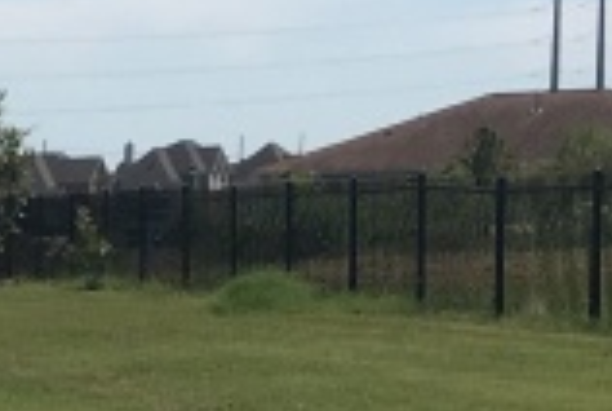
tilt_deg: -9.2
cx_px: -899
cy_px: 791
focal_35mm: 195
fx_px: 3321
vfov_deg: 6.9
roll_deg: +2.1
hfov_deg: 9.3
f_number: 2.2
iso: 25
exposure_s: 1/2564
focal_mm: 4.15
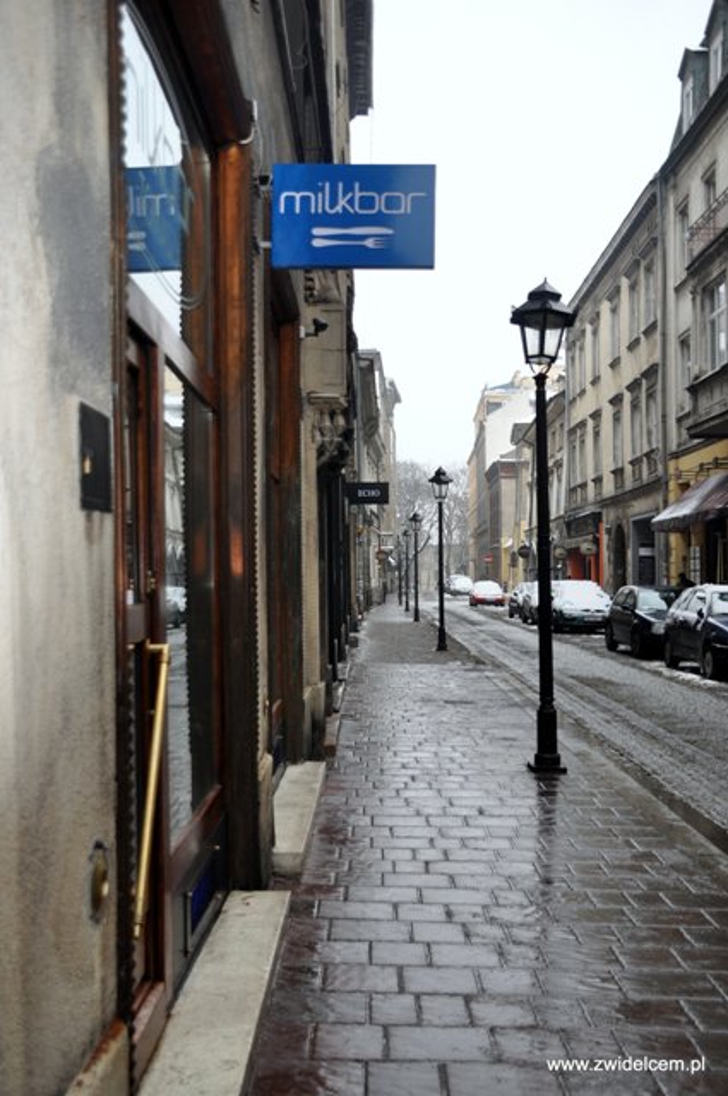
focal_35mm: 39
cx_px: 364
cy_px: 548
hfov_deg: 34.1
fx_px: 1186
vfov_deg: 49.6
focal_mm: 26
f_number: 4
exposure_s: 1/200
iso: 220
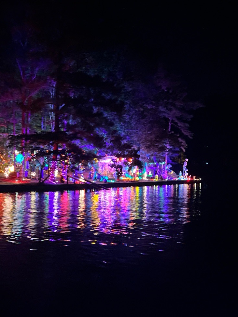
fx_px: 367
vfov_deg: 46.7
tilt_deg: +0.3
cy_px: 180
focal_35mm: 40
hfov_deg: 33.8
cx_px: 20
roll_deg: +0.7
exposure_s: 1/15
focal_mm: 5.7
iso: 4000
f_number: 1.5
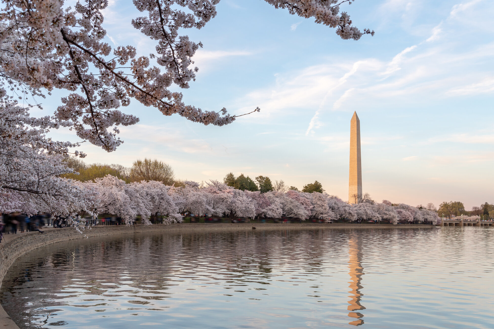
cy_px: 164
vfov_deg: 36.0
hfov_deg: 51.9
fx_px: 508
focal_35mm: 37
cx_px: 247
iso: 200
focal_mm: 37
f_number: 8
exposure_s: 1/80
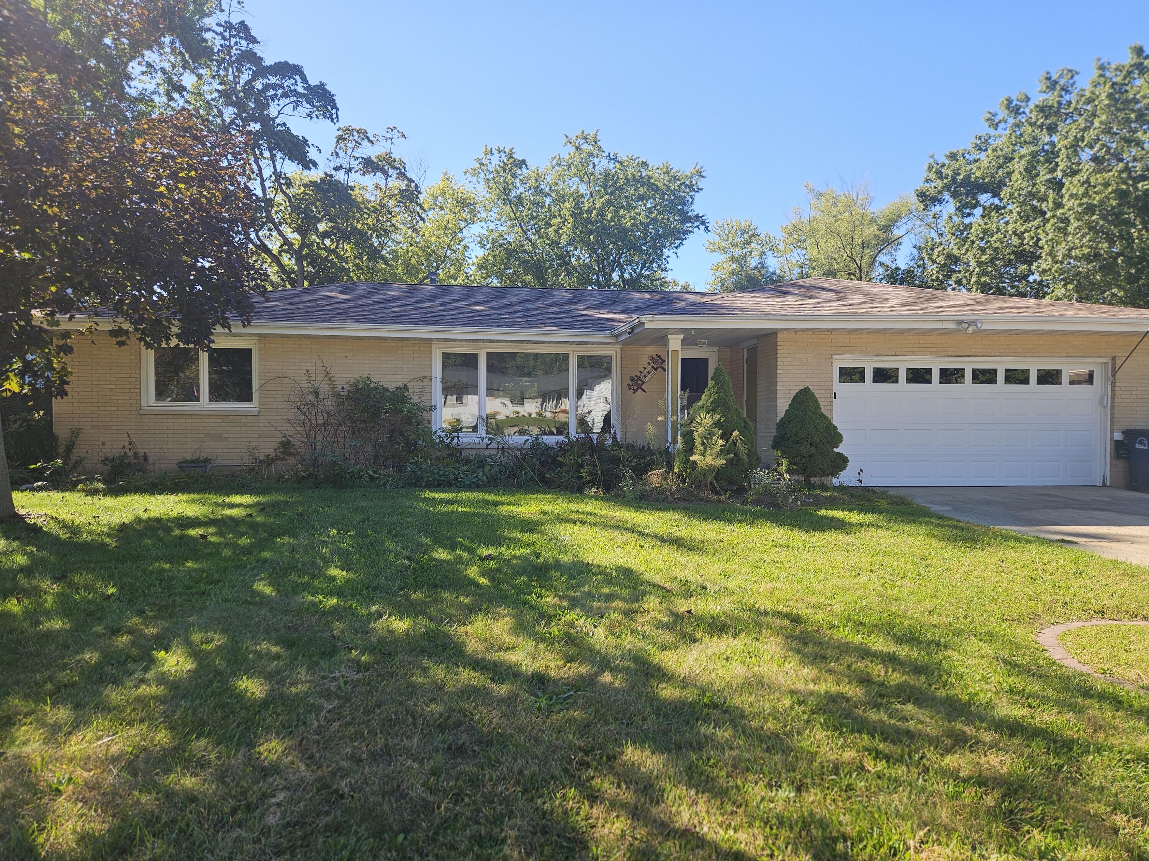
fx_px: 763
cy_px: 430
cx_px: 574
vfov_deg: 58.9
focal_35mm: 23
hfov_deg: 73.9
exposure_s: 1/607
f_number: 1.8
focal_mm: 5.4
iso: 25
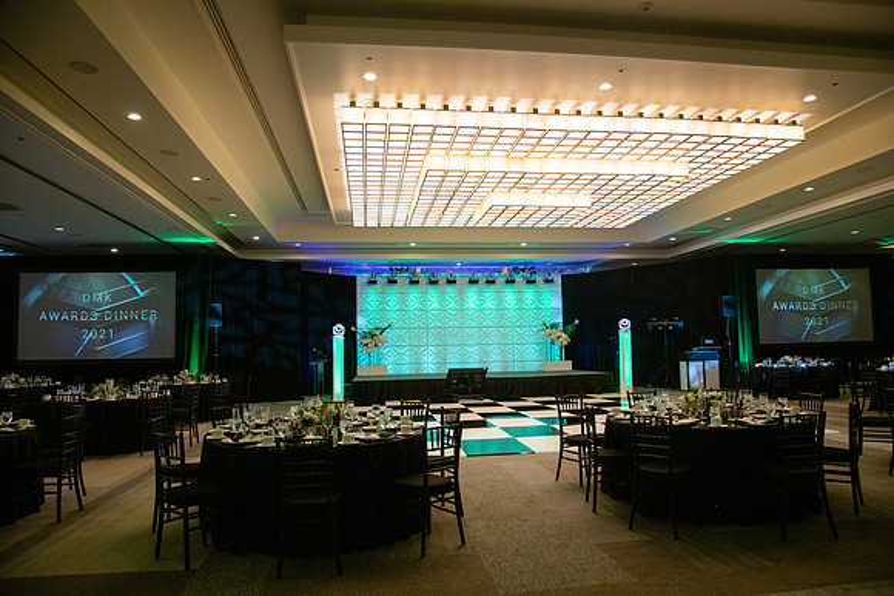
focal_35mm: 24
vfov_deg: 53.2
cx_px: 447
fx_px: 596
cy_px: 298
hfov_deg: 73.7
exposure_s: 1/80
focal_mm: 24
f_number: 6.3
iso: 1600
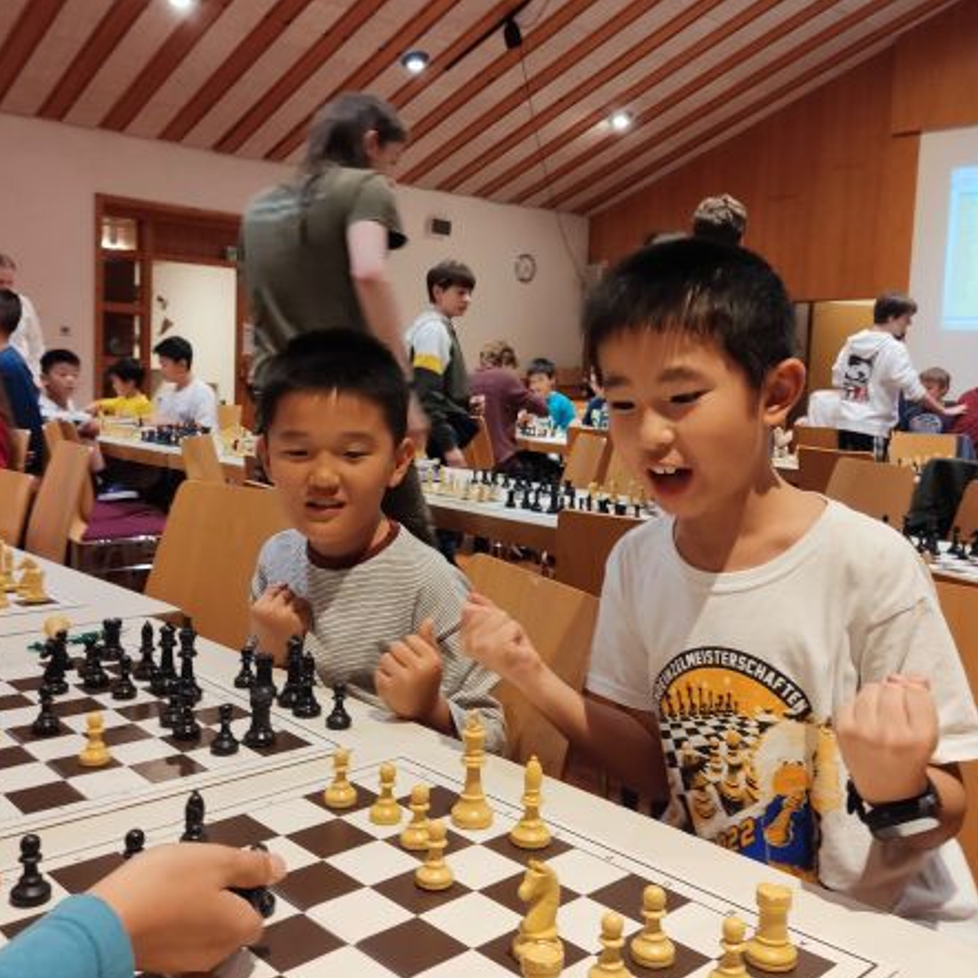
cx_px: 485
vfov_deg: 51.1
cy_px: 458
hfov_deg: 51.1
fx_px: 1023
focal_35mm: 32
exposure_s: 1/25
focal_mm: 4.71
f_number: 1.79
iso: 348
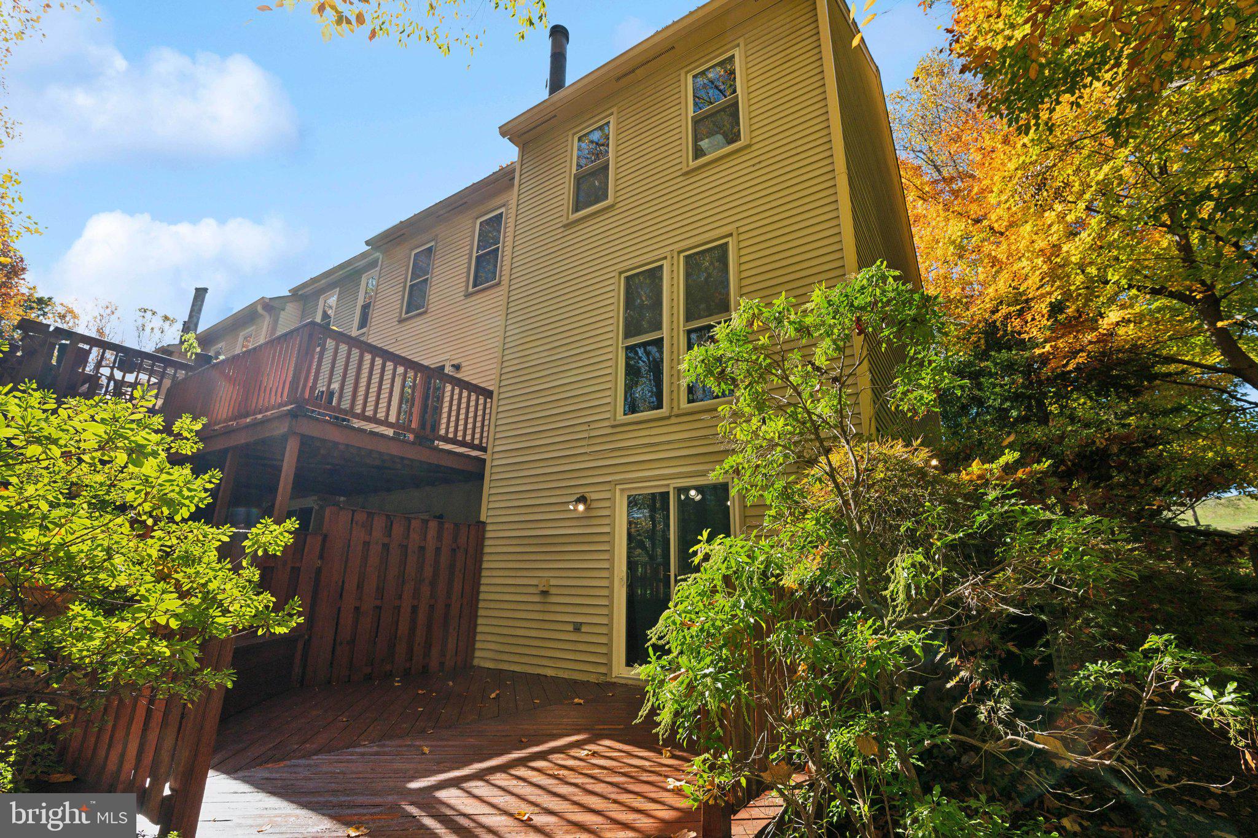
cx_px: 629
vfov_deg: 81.2
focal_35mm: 14
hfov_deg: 104.3
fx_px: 489
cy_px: 419
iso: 400
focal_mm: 14
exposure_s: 1/500
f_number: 7.1
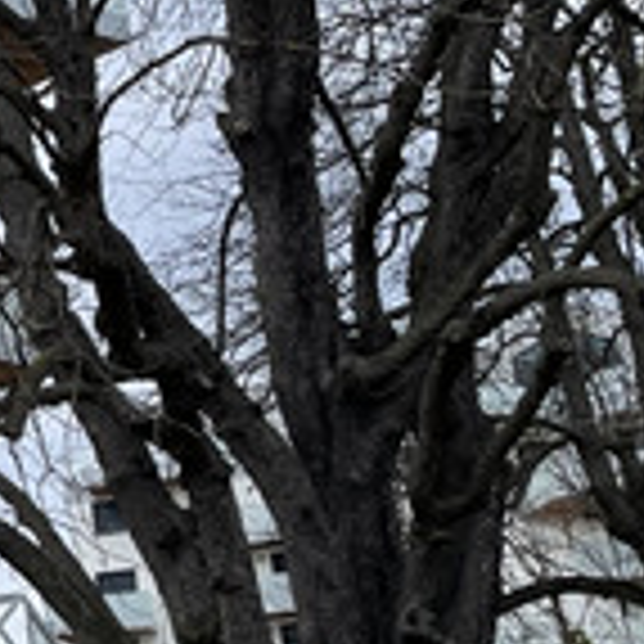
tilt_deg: +13.8
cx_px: -676
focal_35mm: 103
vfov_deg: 16.9
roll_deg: +1.4
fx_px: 2168
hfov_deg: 14.0
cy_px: 410
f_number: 1.6
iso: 32
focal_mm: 4.2
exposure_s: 1/849
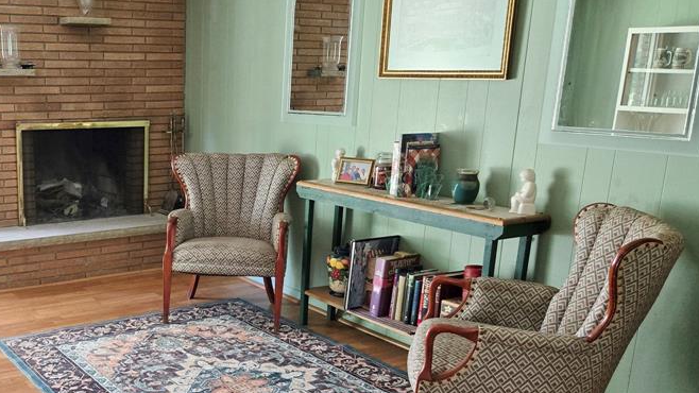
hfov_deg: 49.2
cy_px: 252
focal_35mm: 39
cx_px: 160
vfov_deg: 30.3
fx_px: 723
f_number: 1.8
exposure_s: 1/120
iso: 320
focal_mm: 5.4
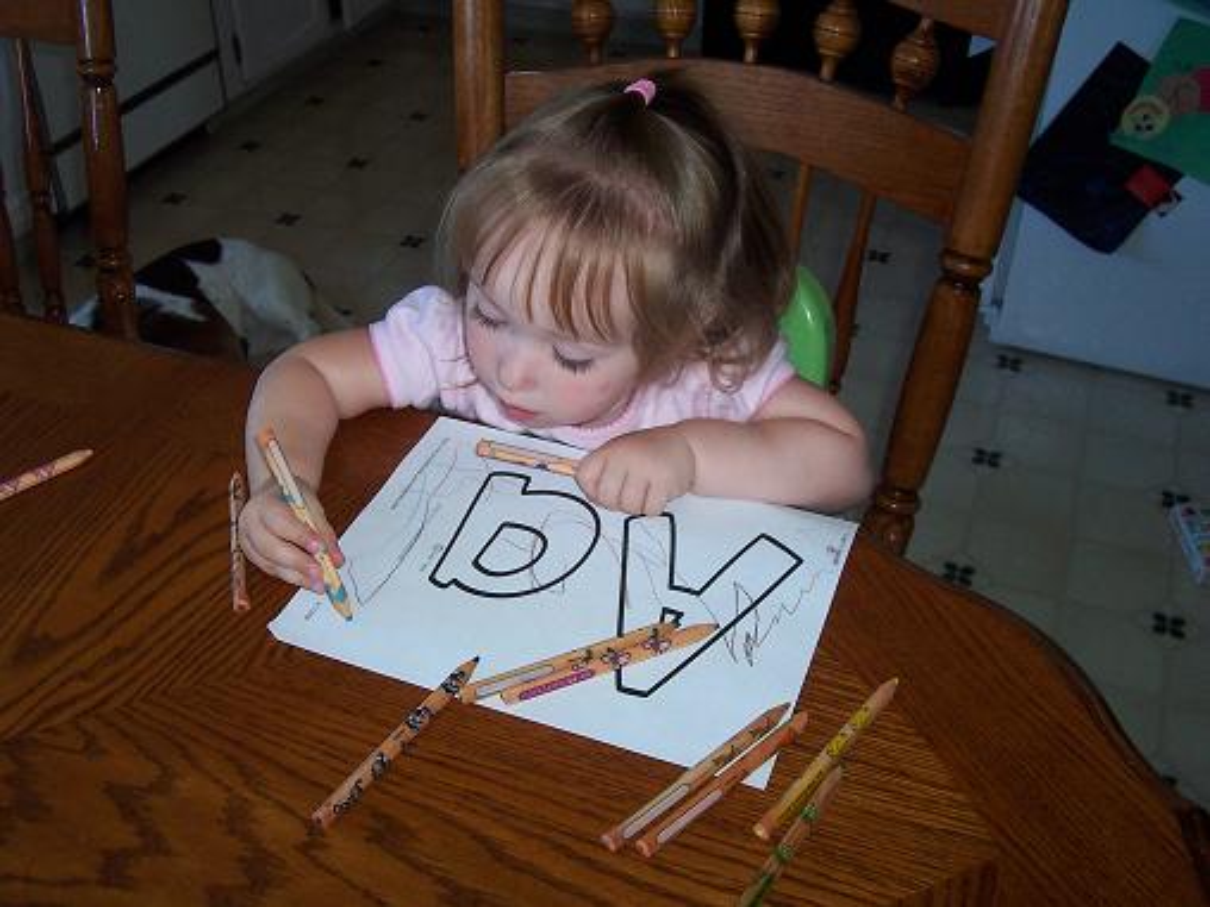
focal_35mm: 37
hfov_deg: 50.1
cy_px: 454
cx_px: 605
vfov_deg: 38.7
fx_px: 1293
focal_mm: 5.6
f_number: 2.8
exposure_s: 1/60
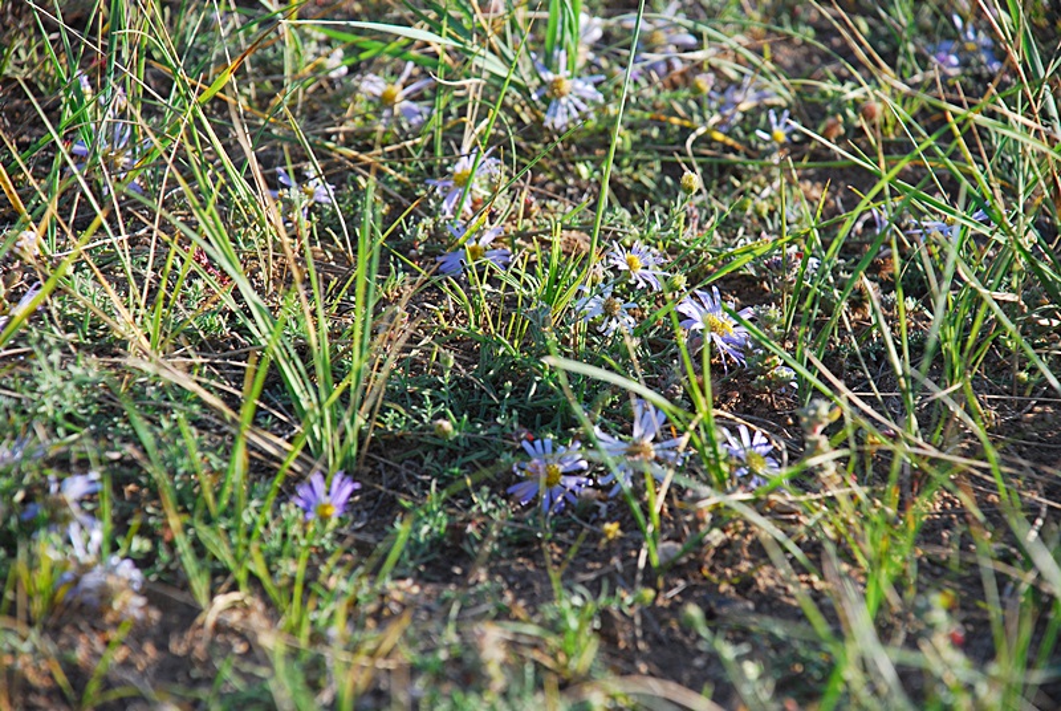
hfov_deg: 10.1
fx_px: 5977
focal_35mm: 202
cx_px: 530
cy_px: 356
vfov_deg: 6.8
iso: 280
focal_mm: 135
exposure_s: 1/320
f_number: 6.3
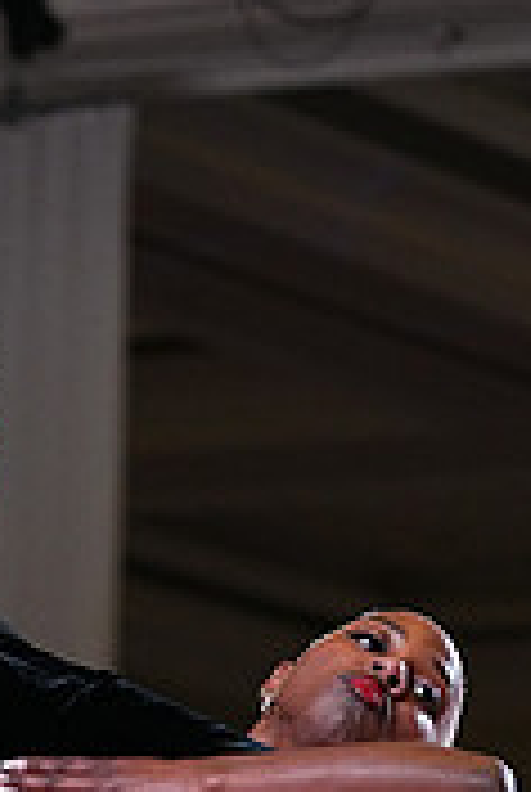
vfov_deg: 5.6
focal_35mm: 365
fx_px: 8043
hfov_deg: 3.8
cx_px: 16
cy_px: 1220
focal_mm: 111
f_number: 4
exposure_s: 1/500
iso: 3200
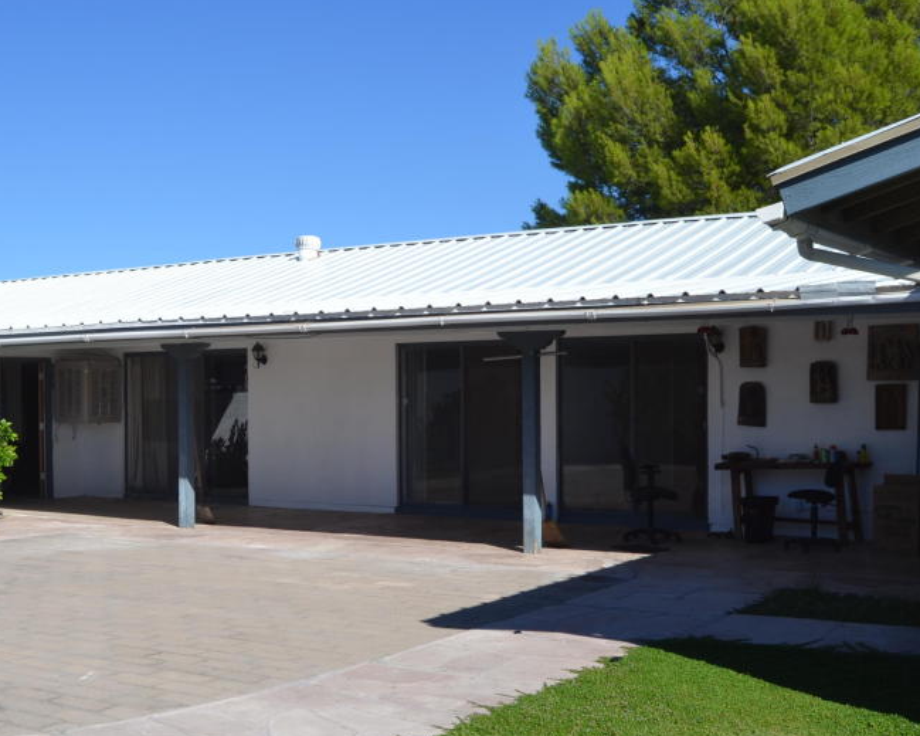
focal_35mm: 45
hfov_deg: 40.7
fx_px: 1225
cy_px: 414
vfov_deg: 33.4
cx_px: 310
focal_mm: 18
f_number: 9
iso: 100
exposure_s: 1/320
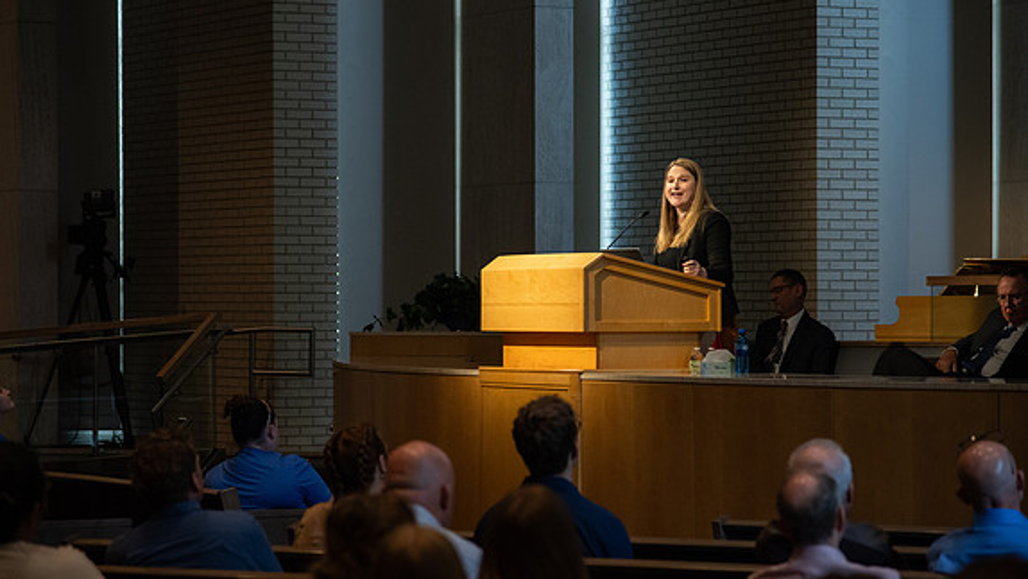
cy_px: 280
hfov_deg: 16.3
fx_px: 3598
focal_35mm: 132
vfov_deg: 9.2
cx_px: 521
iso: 2000
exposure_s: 1/250
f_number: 4
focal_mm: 120
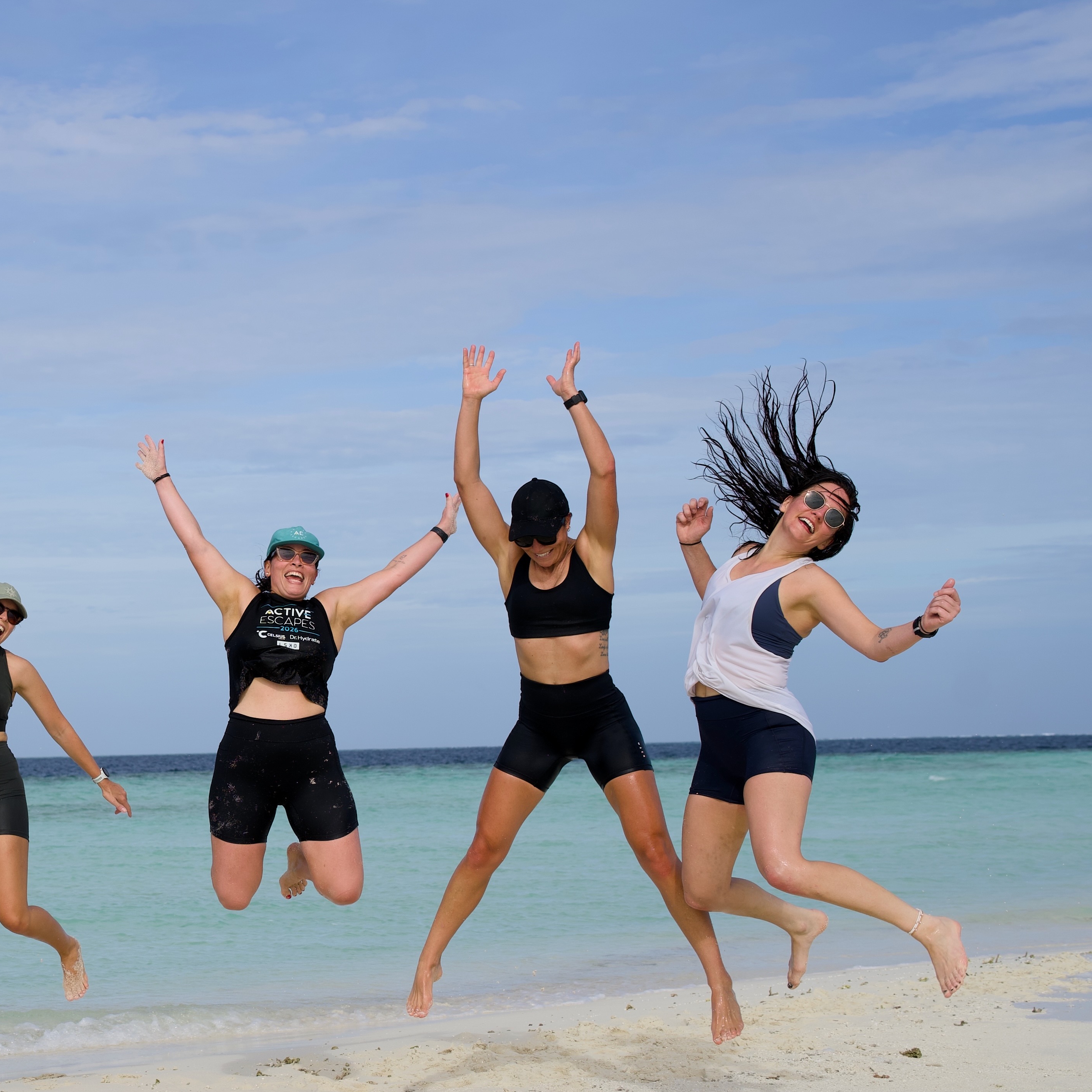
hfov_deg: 20.7
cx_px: 17
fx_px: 2891
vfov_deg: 21.4
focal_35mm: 81
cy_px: 631
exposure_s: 1/1600
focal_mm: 45
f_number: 5
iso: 100
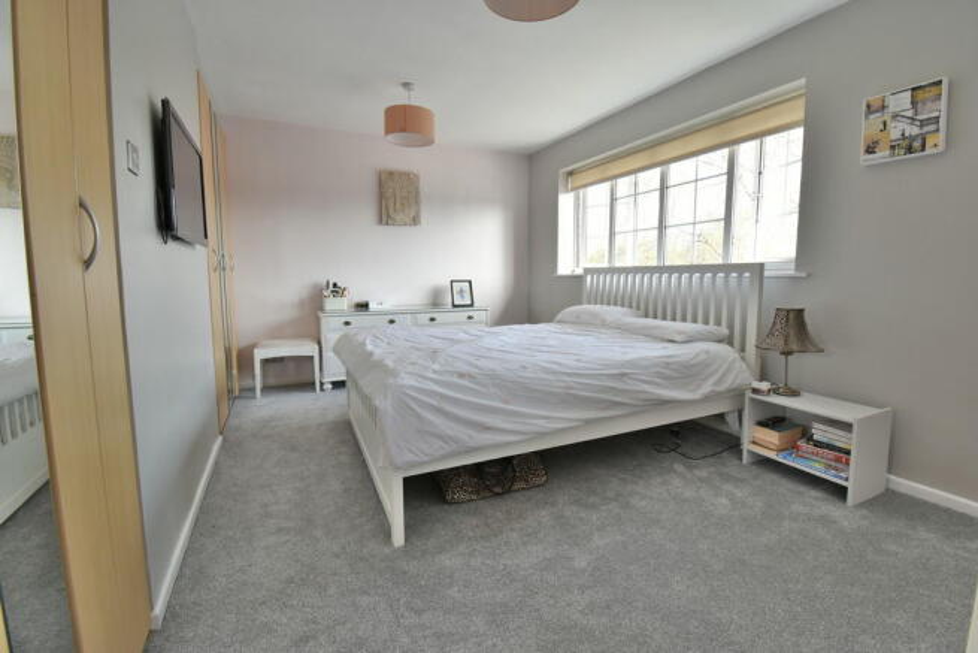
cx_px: 489
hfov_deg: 100.4
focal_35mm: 15
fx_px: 408
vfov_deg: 77.4
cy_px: 326
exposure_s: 1/13
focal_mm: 10
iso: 400
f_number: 8
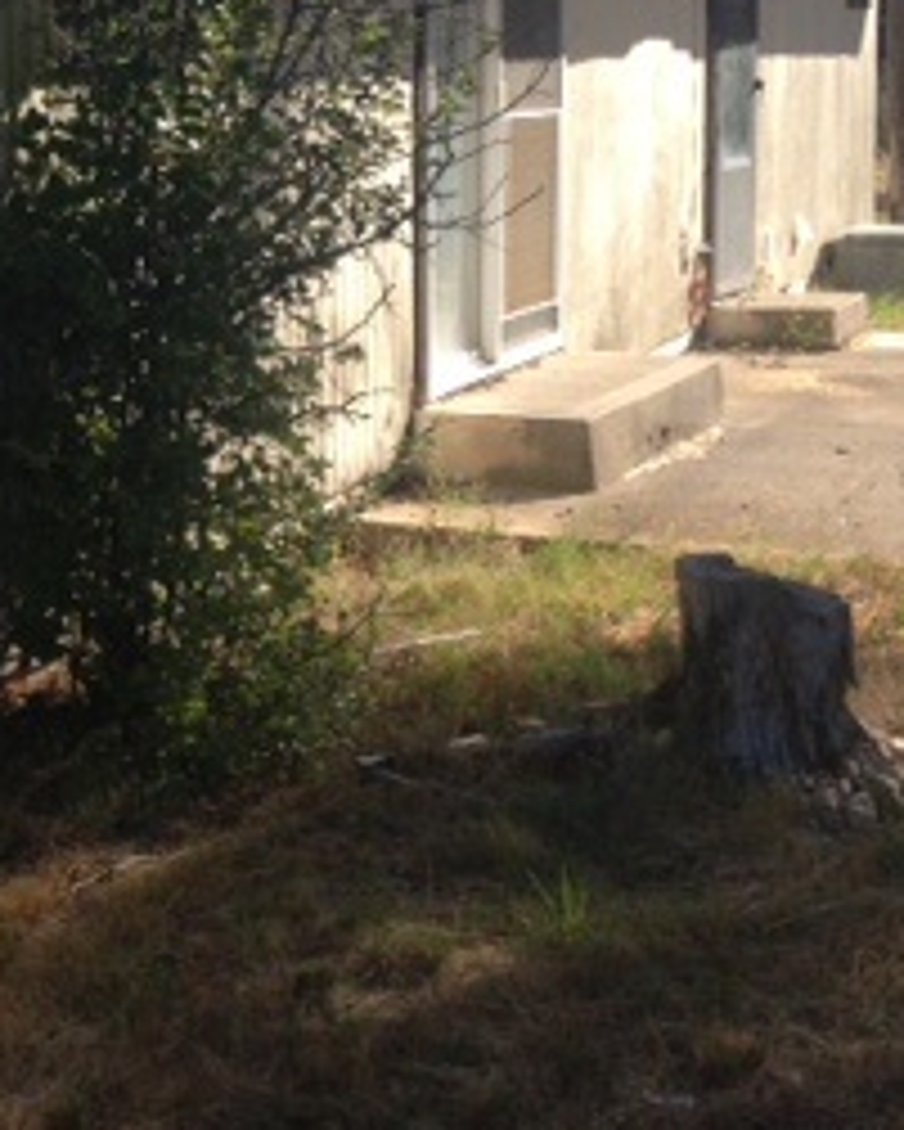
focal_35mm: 87
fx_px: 2908
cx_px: -162
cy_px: 297
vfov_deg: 21.8
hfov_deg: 16.9
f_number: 2.4
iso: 50
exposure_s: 1/635
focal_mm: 4.28
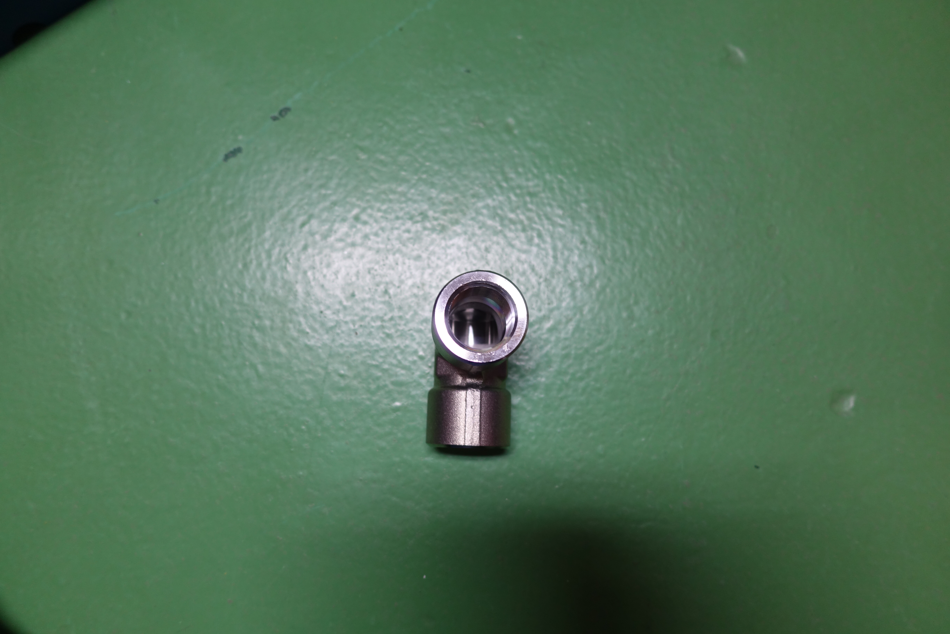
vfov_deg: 53.1
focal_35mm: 24
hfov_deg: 73.7
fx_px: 633
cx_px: 475
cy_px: 317
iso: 200
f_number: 1.8
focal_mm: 8.8
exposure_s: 1/30
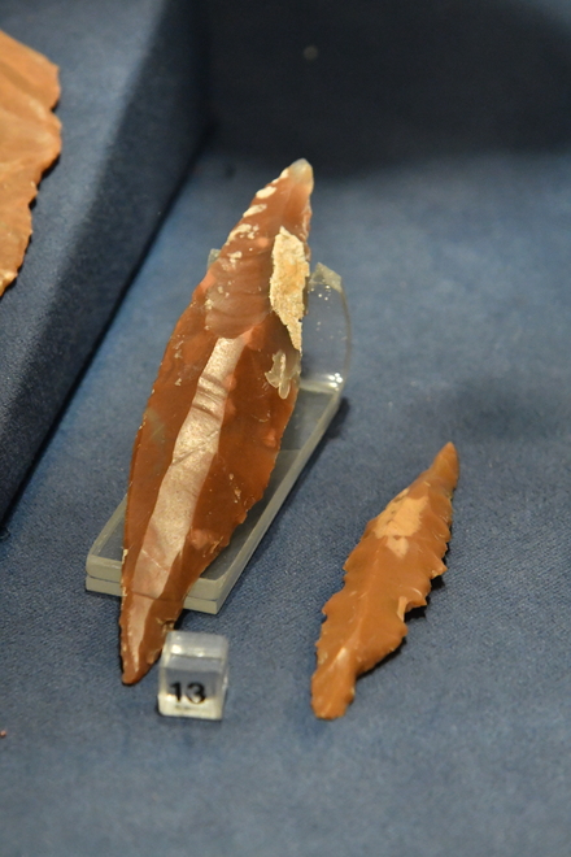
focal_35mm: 180
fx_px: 4282
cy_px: 428
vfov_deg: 11.4
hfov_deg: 7.6
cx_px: 286
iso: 6400
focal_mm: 120
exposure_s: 1/250
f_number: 8
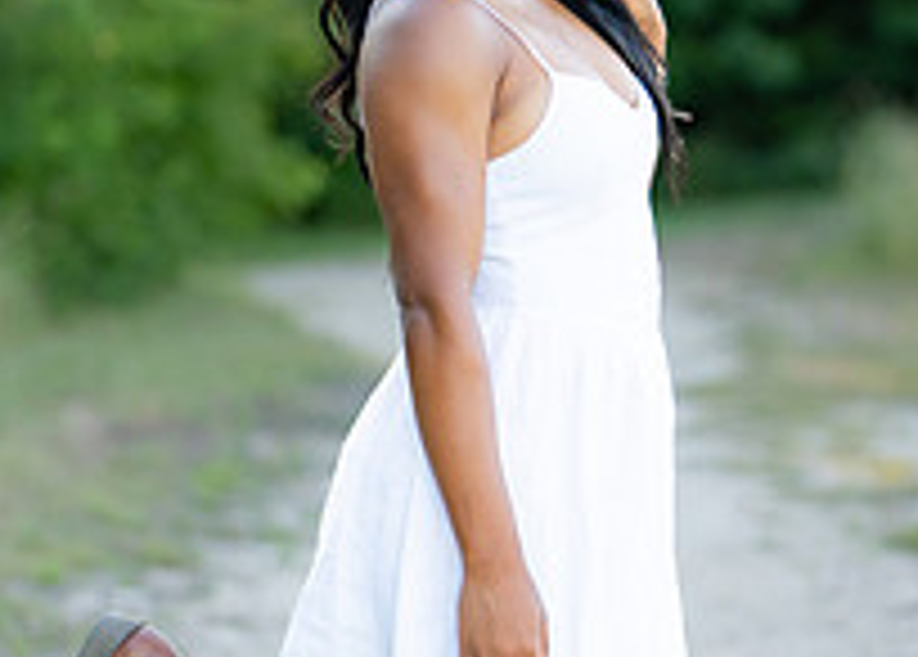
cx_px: 588
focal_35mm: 193
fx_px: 5035
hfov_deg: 10.4
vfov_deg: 7.5
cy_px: 267
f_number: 1.2
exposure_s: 1/1000
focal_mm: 50
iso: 100
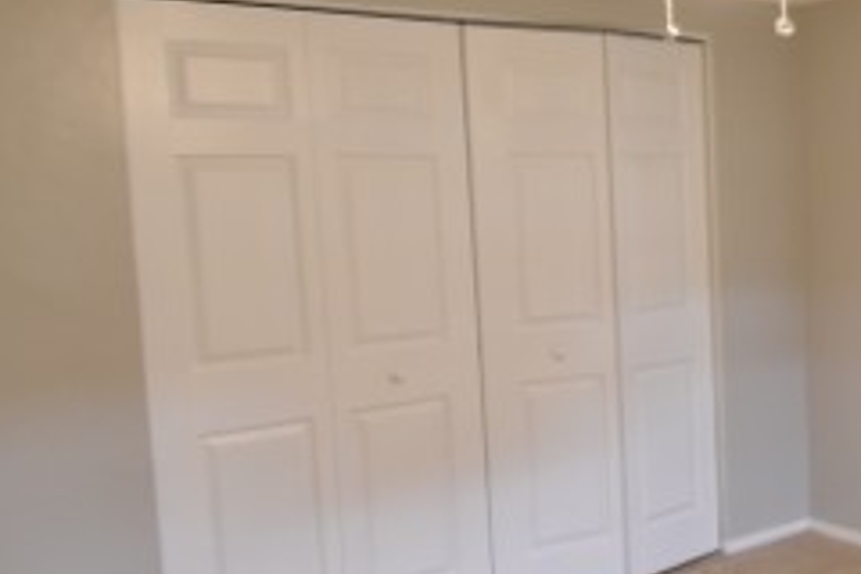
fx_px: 1076
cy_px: 258
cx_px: 1030
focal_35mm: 45
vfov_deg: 29.8
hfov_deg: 34.8
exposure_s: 1/20
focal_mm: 10
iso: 800
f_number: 3.5
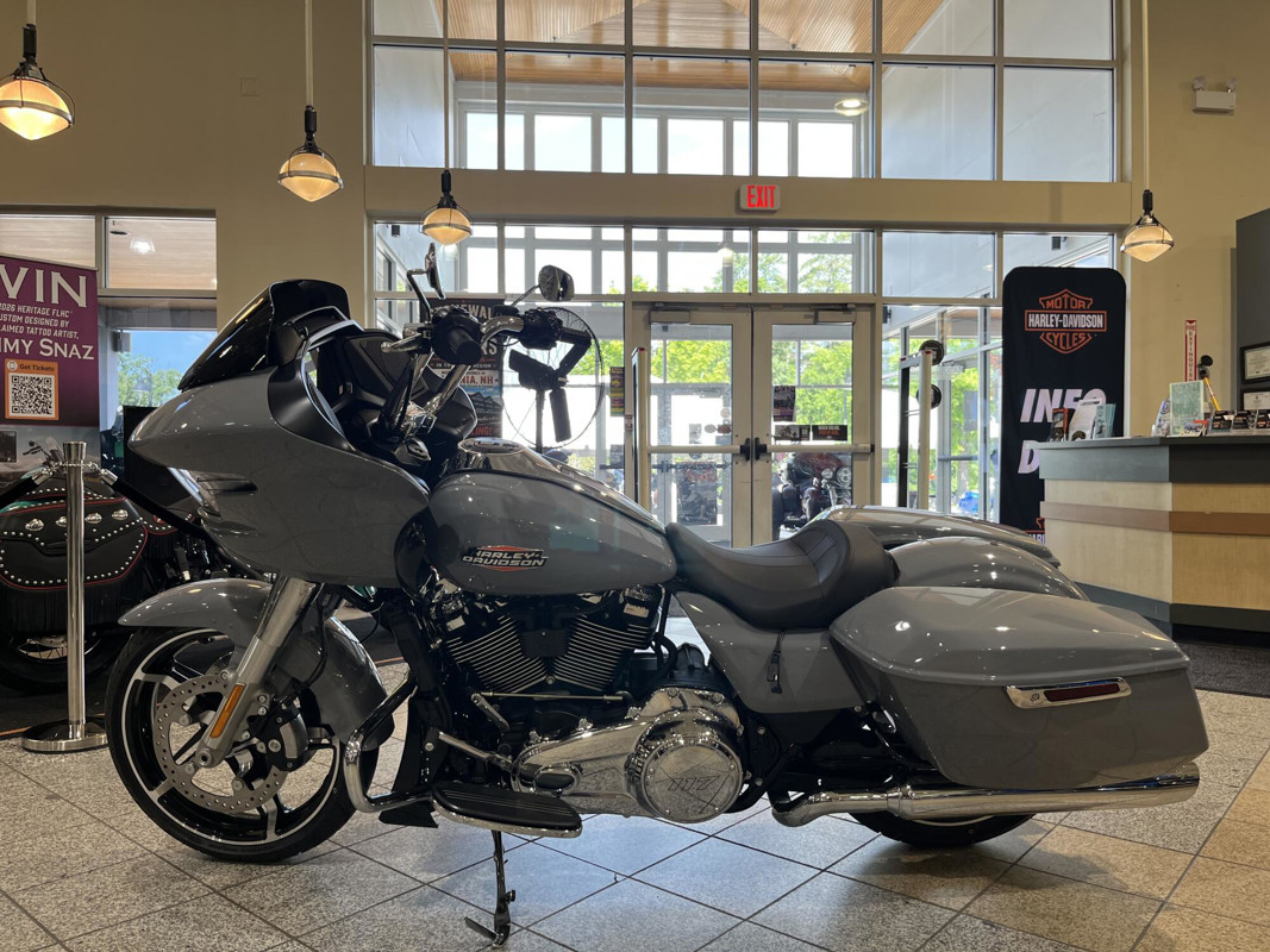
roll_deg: -0.1
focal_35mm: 26
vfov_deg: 53.1
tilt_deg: -0.7
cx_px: 635
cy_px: 476
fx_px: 954
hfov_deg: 67.3
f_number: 1.6
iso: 40
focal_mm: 5.1
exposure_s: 1/120
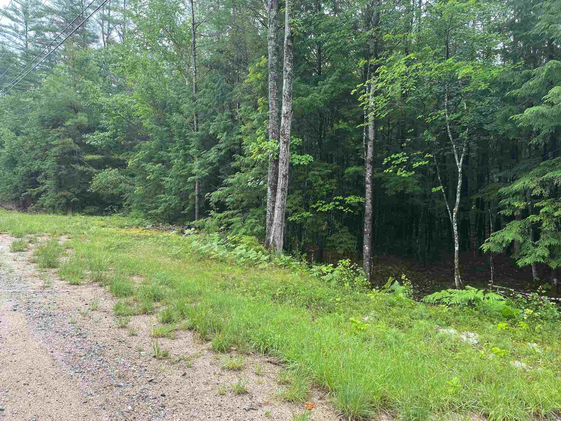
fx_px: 421
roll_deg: +0.1
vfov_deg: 53.1
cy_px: 210
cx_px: 280
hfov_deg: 67.3
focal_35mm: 26
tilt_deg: -2.0
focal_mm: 4.2
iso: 32
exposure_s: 1/354
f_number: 1.6
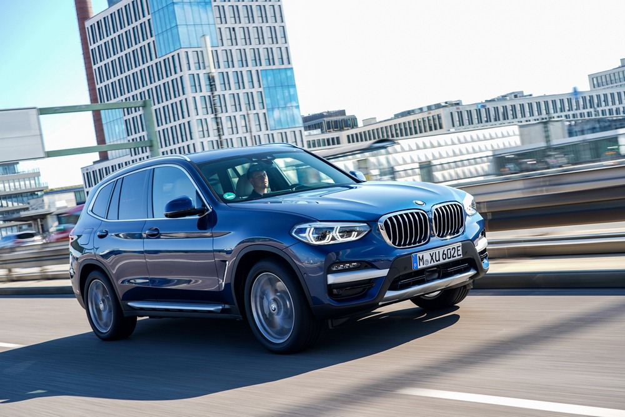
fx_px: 851
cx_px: 312
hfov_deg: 40.3
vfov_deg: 27.5
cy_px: 208
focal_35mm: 49
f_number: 6.3
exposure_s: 1/30
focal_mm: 49
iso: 64
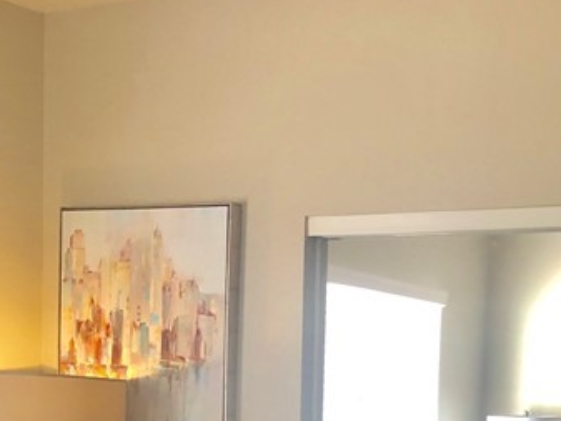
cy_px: 567
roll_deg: -2.4
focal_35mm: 85
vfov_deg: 16.3
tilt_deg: -8.8
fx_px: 1378
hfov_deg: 22.8
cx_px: 403
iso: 40
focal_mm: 3.99
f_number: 1.8
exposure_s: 1/17
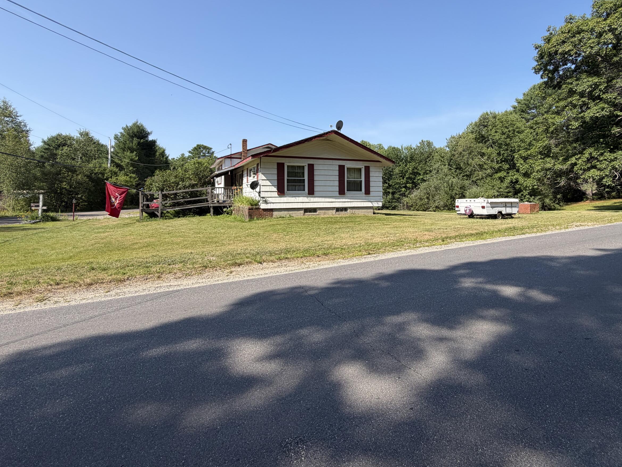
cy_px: 188
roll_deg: +0.8
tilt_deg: +2.0
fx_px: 323
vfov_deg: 70.9
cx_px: 327
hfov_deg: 87.7
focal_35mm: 18
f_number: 2.2
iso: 25
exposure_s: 1/770
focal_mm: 2.22
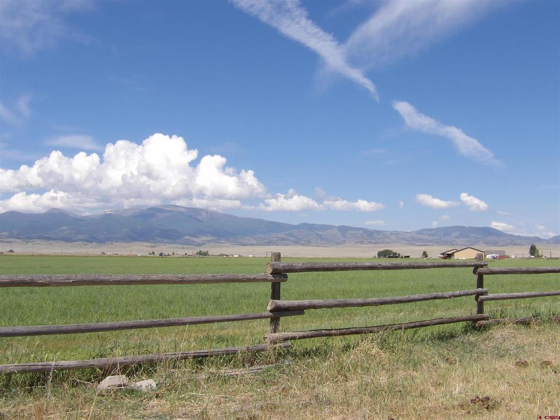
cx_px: 280
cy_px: 210
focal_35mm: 46
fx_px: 744
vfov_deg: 31.5
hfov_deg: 41.2
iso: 100
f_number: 7.6
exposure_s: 1/291
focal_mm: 8.2
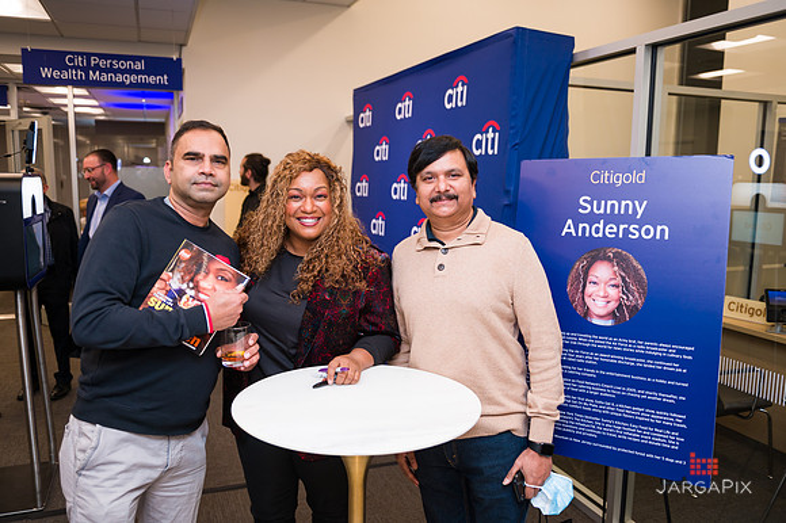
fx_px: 611
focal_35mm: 28
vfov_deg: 46.4
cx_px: 393
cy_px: 262
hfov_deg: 65.5
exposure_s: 1/160
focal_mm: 28
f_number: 3.2
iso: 400
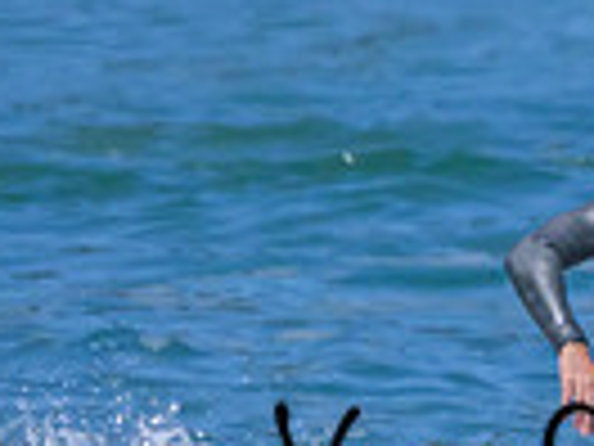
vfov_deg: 0.4
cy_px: 435
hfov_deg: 0.6
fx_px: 61775
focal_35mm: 3600
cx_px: 738
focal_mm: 850
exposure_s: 1/2000
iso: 4000
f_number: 11
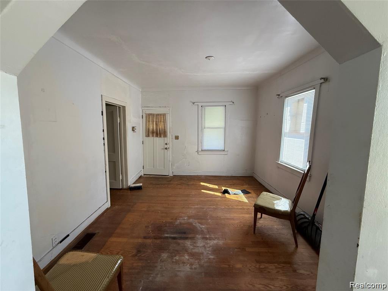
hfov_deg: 102.1
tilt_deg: -6.1
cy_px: 146
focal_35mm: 14
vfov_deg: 85.7
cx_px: 194
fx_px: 157
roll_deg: +2.0
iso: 160
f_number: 2.2
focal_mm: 2.22
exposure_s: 1/99
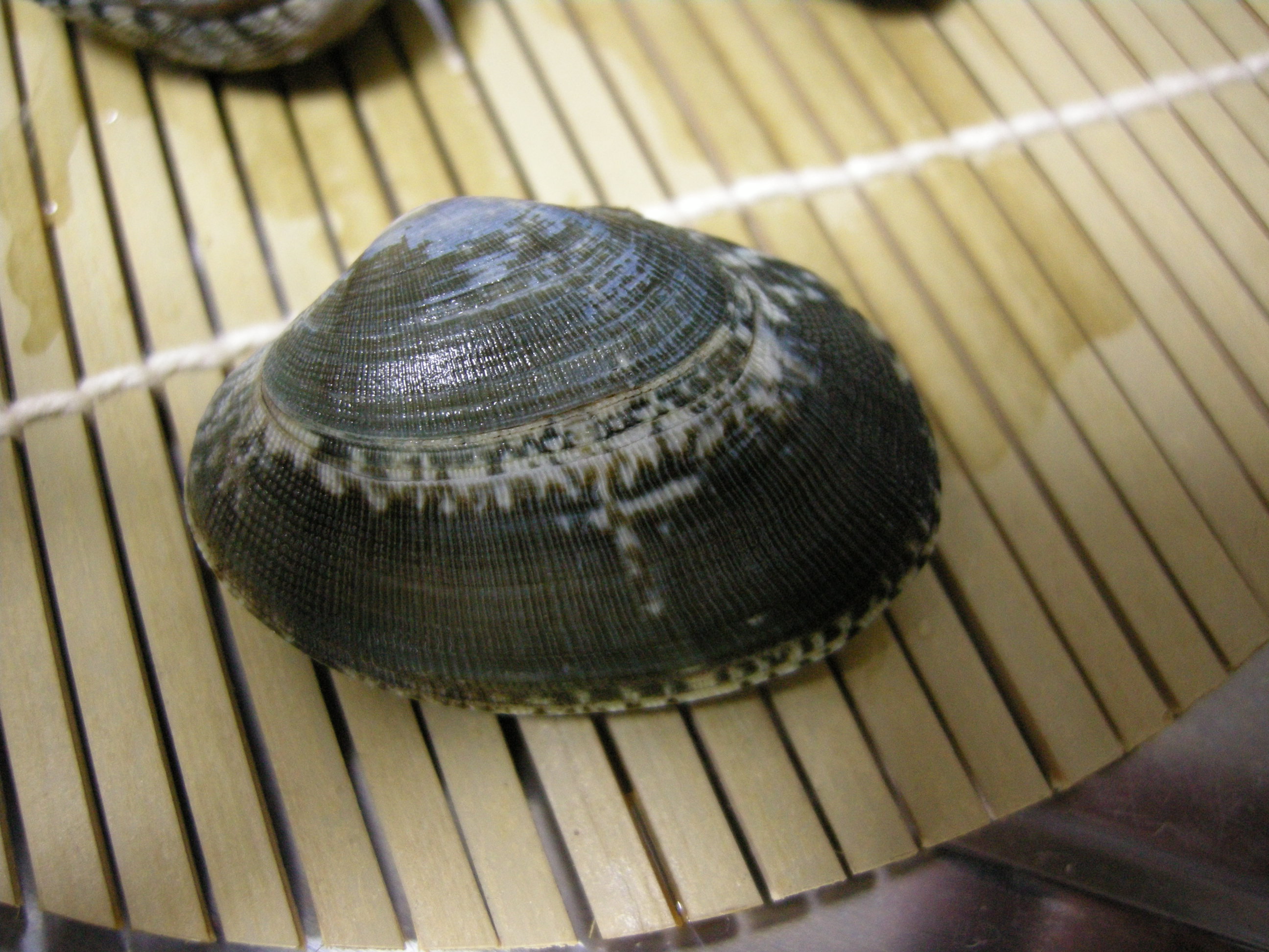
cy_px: 476
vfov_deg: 39.7
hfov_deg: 51.4
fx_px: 1320
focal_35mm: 36
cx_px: 634
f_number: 2.7
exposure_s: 1/8
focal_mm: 7.5
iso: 400
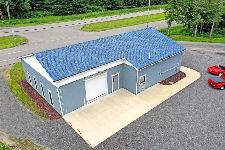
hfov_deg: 65.5
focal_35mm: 28
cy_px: 75
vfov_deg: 46.4
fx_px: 175
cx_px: 112
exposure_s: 1/200
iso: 100
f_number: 4.5
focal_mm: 10.26
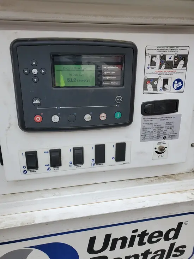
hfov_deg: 53.1
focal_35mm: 26
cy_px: 130
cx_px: 97
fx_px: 194
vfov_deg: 67.3
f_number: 2.4
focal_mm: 4.3
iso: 50
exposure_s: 1/540
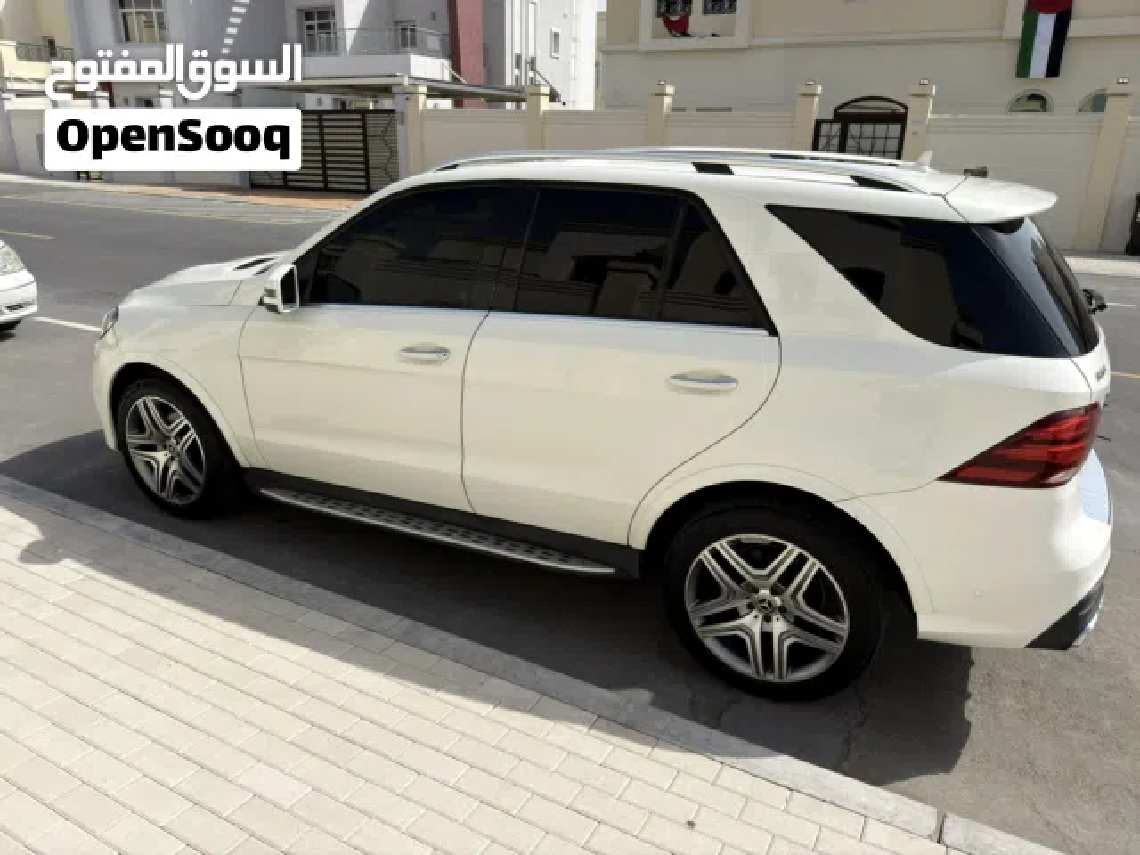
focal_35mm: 24
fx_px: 790
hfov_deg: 71.6
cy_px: 428
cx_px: 570
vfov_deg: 56.8
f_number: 1.78
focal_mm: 6.76
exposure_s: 1/5464
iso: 64
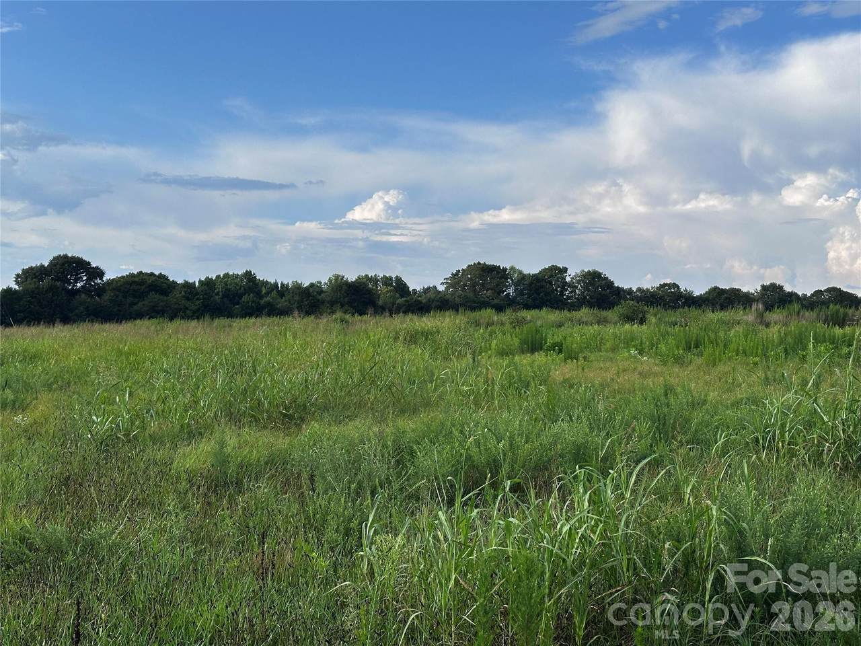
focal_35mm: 48
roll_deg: -0.1
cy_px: 323
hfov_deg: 39.7
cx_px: 430
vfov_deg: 30.3
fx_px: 1194
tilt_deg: +0.3
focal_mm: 6.86
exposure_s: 1/3597
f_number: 1.78
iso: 64
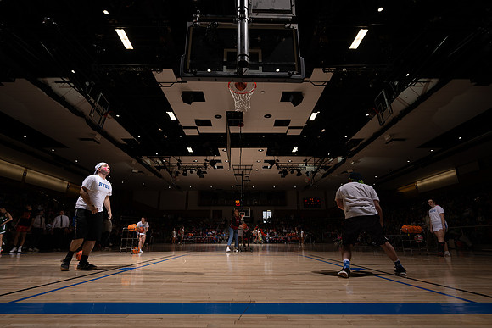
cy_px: 168
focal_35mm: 18
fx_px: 245
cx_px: 243
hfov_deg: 90.1
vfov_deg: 67.5
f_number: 5
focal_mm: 14
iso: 80
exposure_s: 1/100
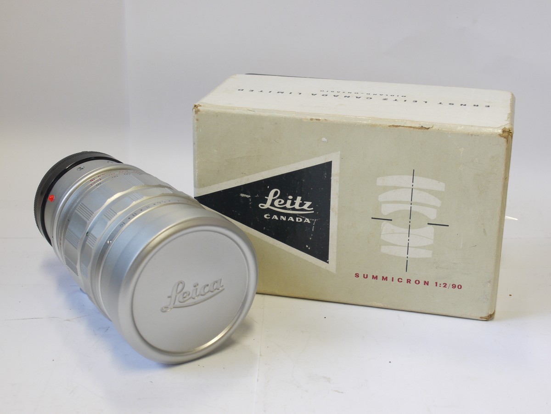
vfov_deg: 24.4
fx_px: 955
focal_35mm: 60
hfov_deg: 32.2
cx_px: 276
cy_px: 207
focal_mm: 30
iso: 400
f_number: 8
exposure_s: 1/20
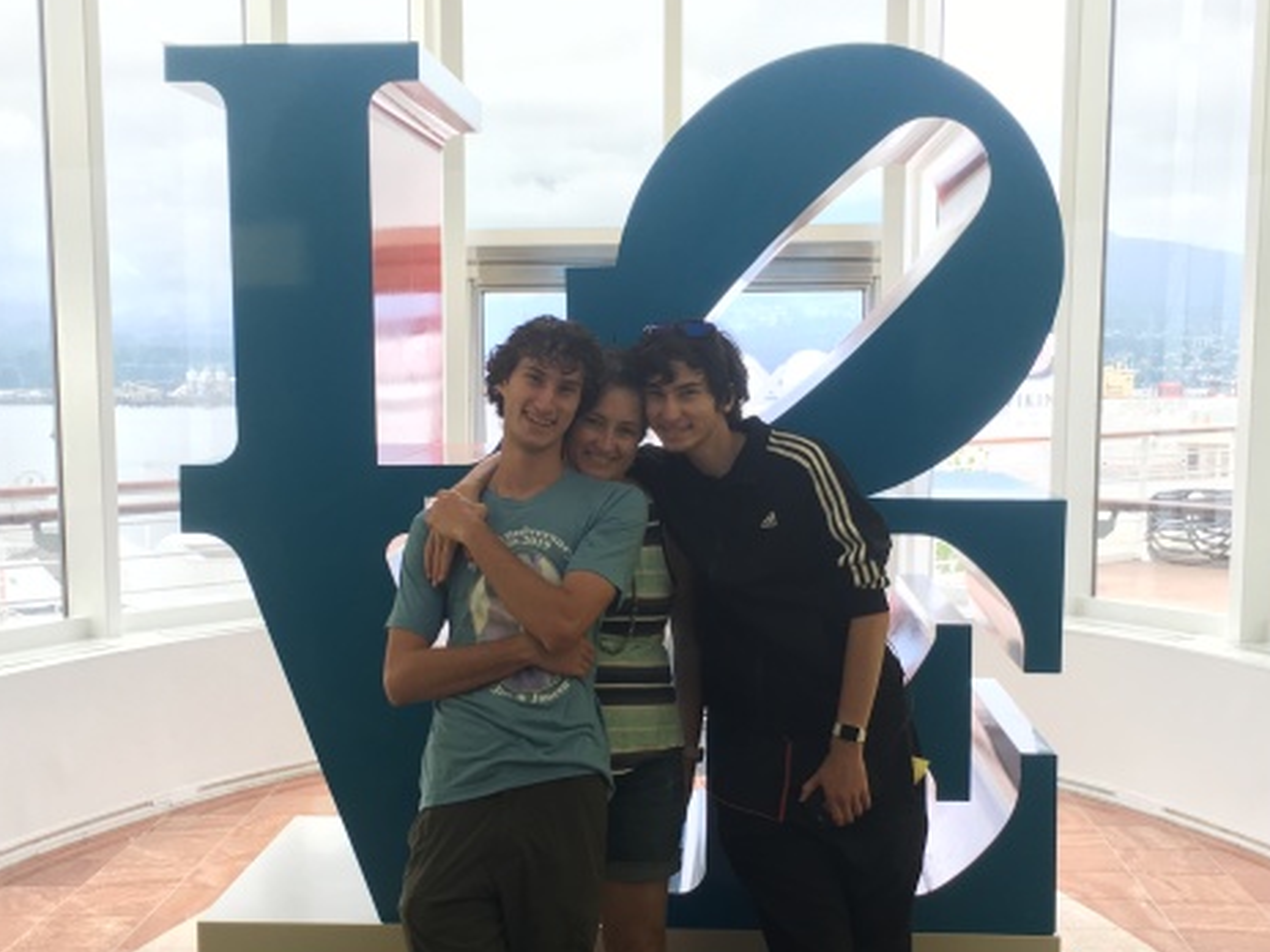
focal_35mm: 50
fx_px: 1834
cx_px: 599
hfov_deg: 38.2
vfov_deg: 29.0
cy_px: 602
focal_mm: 4.15
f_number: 2.2
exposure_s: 1/120
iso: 32
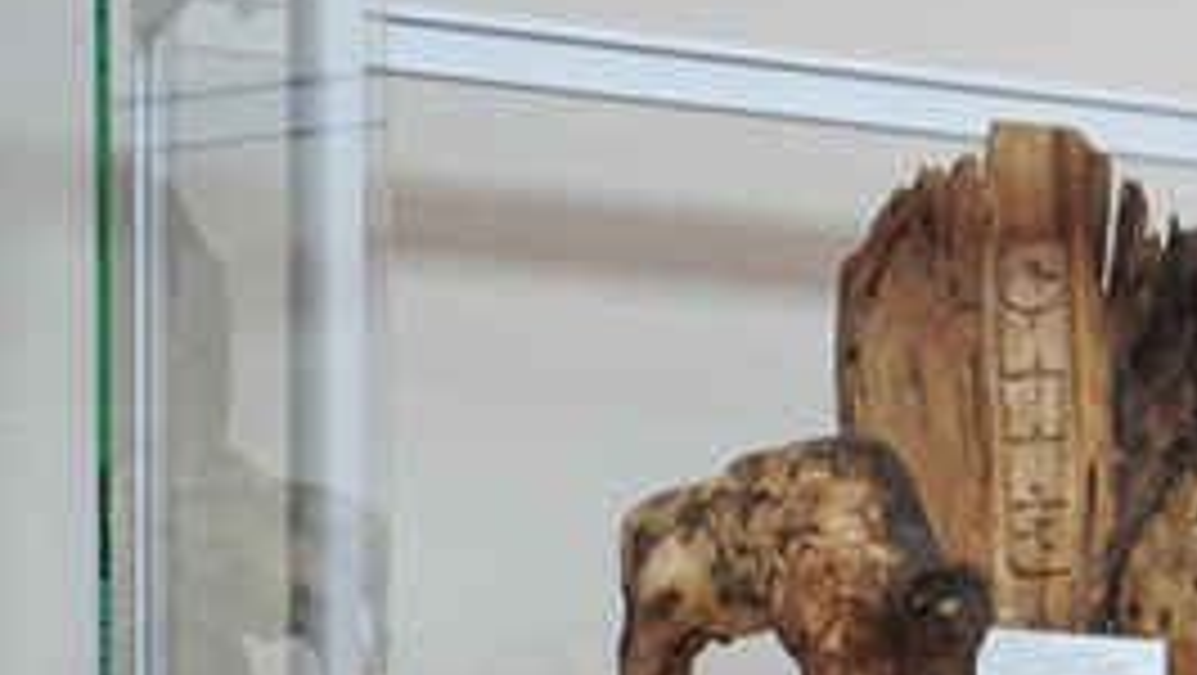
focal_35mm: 155
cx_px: 2007
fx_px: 4923
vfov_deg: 7.5
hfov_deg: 12.8
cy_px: 1341
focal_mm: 41
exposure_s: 1/160
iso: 2000
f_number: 4.5
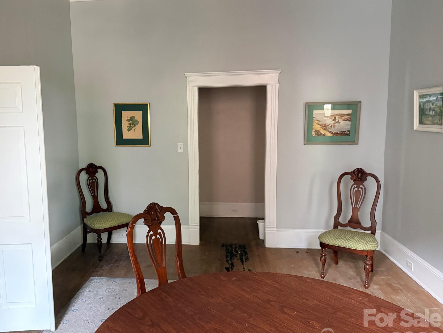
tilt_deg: -6.7
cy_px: 165
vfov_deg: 49.8
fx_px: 358
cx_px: 186
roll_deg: +0.6
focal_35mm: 28
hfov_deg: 63.1
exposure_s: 1/60
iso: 640
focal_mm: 6.76
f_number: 1.78
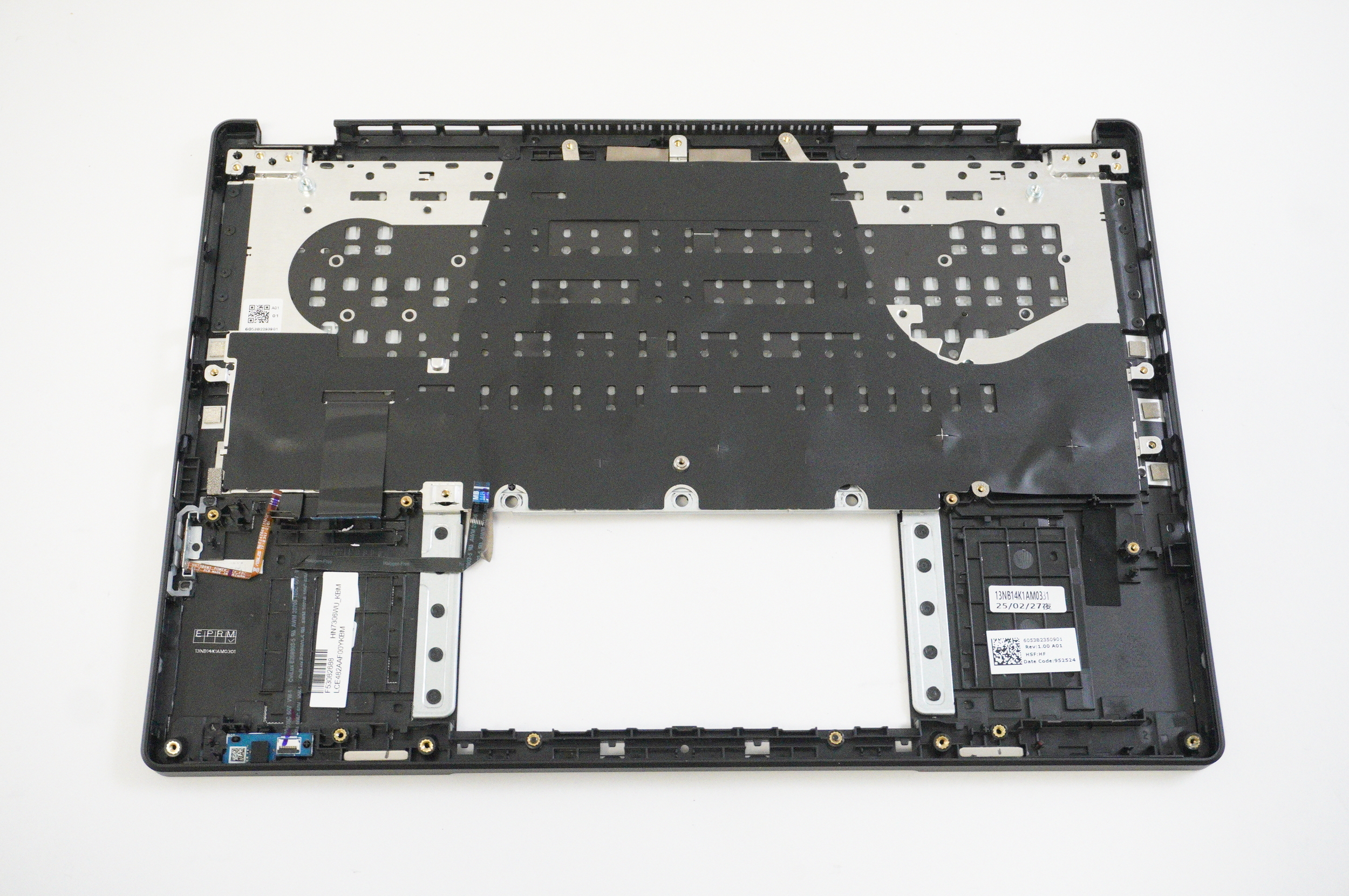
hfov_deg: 46.4
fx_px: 1572
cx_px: 674
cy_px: 448
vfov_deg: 31.8
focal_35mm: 42
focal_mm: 28
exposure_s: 1/250
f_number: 5.6
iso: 8000
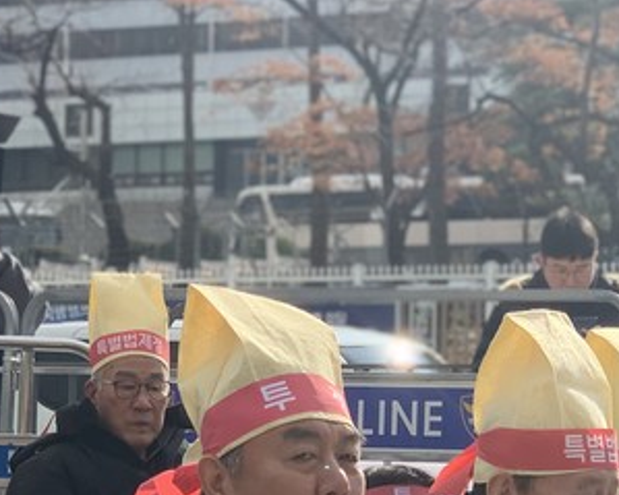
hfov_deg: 11.8
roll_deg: -0.5
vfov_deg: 9.4
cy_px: 429
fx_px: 2985
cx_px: 366
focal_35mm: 163
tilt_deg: +1.8
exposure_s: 1/578
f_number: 2.4
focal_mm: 6
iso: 16
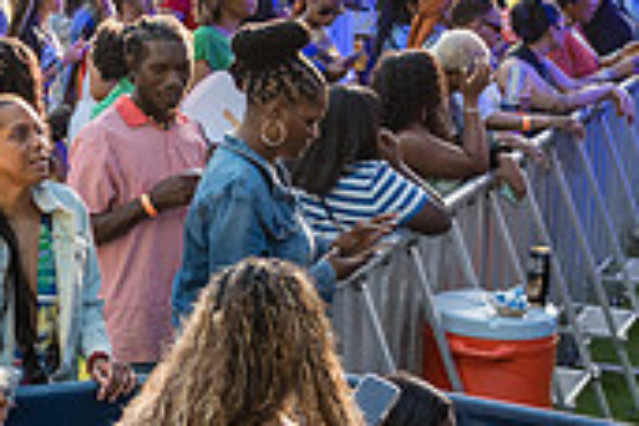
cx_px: -148
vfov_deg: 12.6
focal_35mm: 108
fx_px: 1917
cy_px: 111
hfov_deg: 17.9
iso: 1000
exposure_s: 1/500
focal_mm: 31
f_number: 3.5
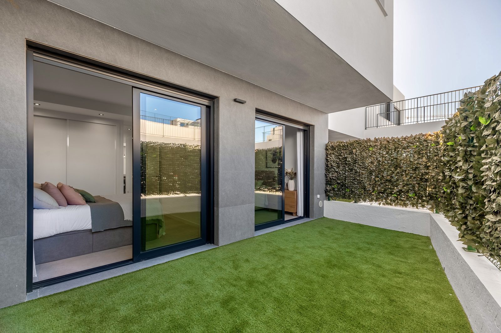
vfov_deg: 77.3
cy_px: 166
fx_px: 209
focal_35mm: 15
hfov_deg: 100.4
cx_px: 250
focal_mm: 15
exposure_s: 1/1250
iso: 100
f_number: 9
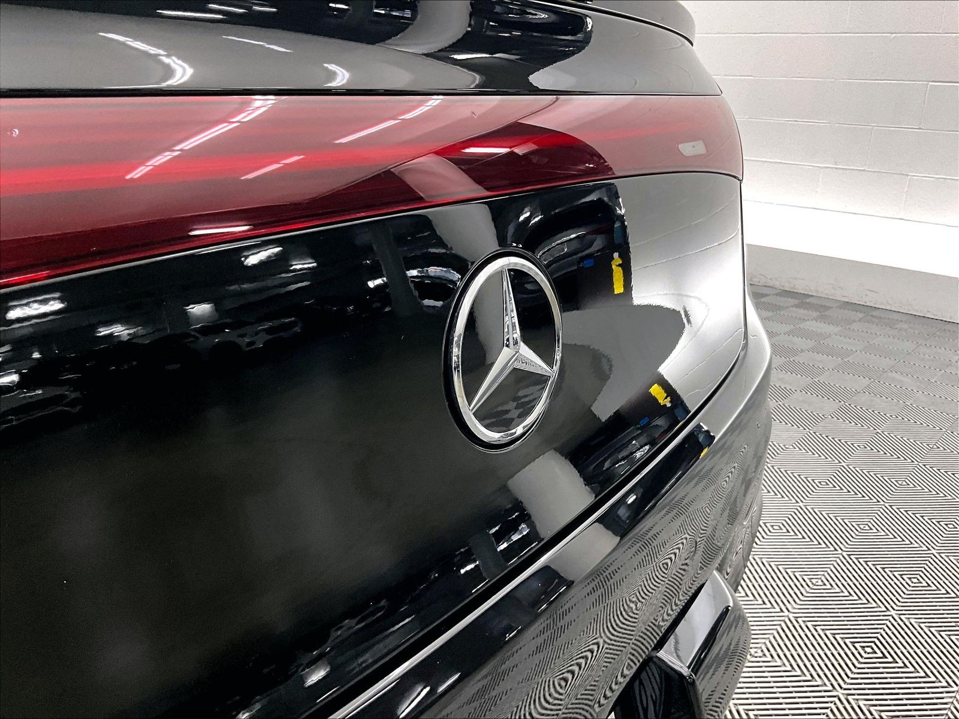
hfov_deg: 61.7
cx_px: 480
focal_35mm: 29
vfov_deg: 48.2
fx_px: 803
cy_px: 360
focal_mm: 3
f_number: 1.8
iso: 125
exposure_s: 1/60
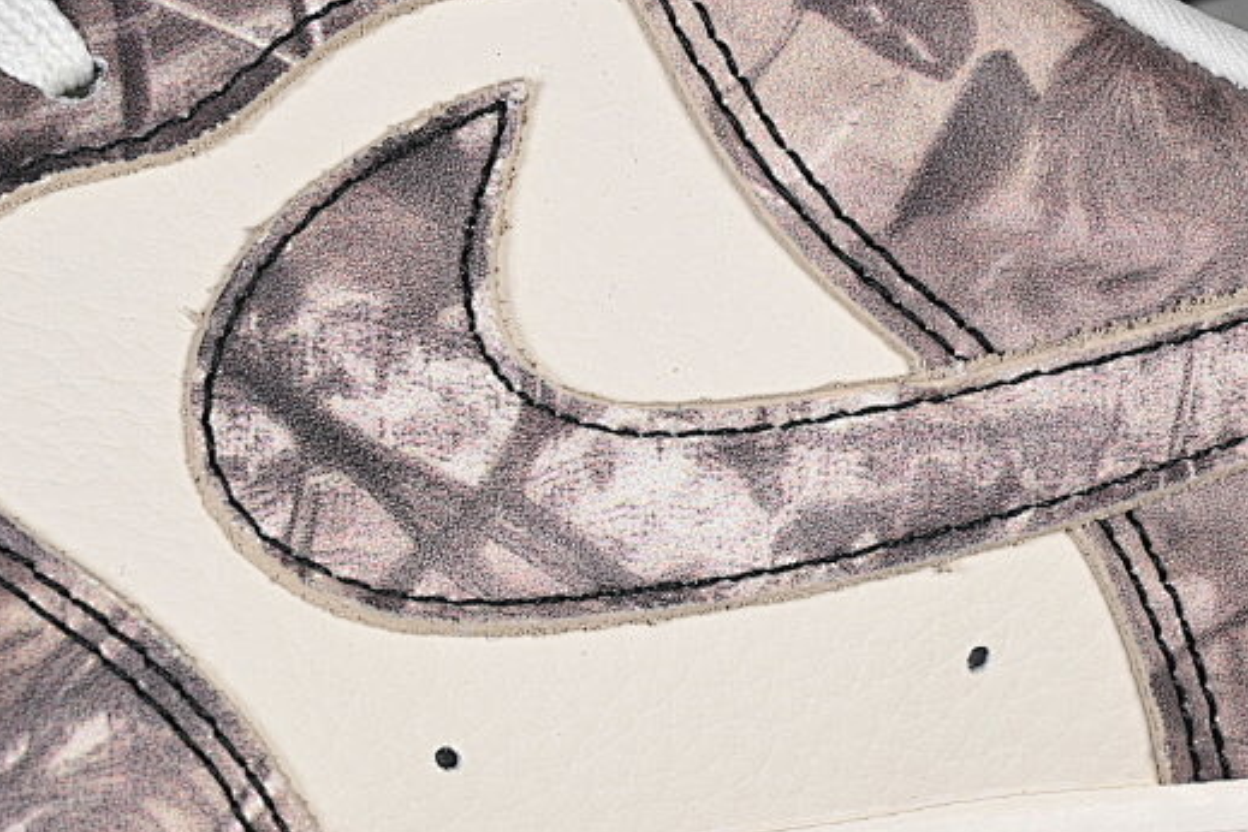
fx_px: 5408
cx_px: 589
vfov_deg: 8.8
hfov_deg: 13.2
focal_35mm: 156
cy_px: 563
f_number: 7.1
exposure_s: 1/80
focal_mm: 50
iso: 160
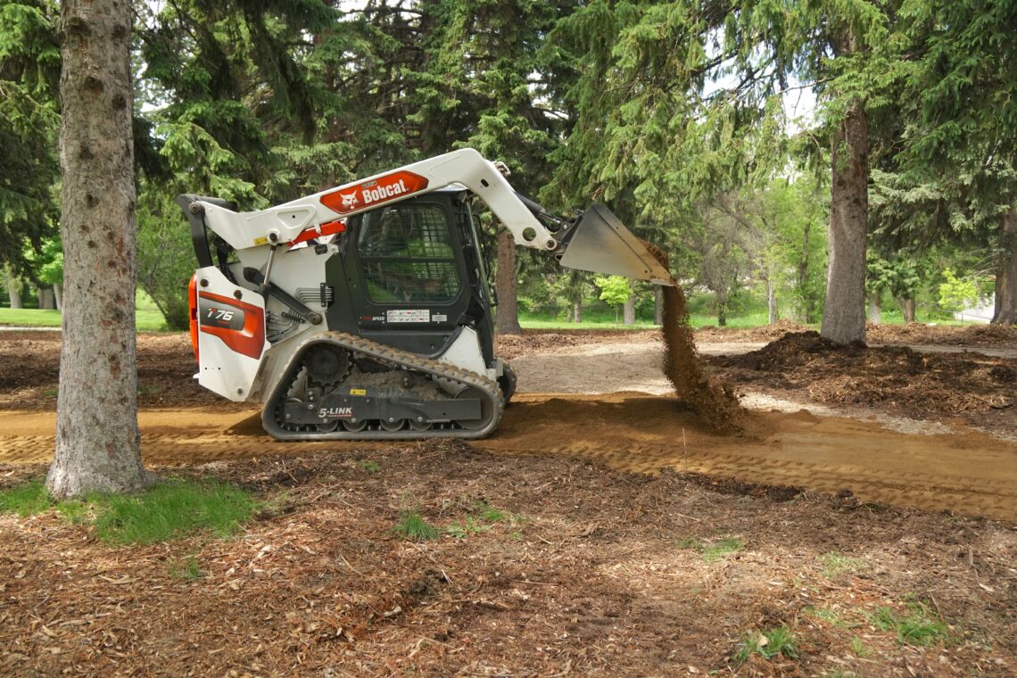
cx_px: 508
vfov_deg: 36.9
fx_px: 1017
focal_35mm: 36
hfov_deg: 53.1
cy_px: 339
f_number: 4
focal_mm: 24
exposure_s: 1/1000
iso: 500
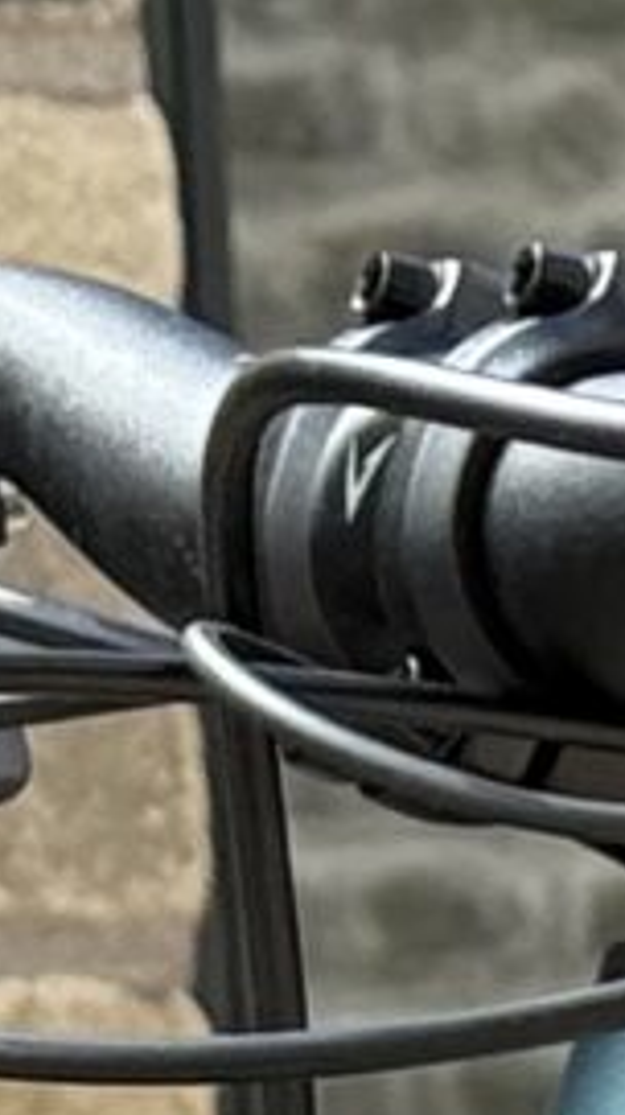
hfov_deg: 2.4
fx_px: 14586
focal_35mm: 494
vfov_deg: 4.2
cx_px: 2072
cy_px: 3740
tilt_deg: -11.3
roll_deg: +1.5
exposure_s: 1/1116
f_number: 1.78
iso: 100
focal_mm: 6.76
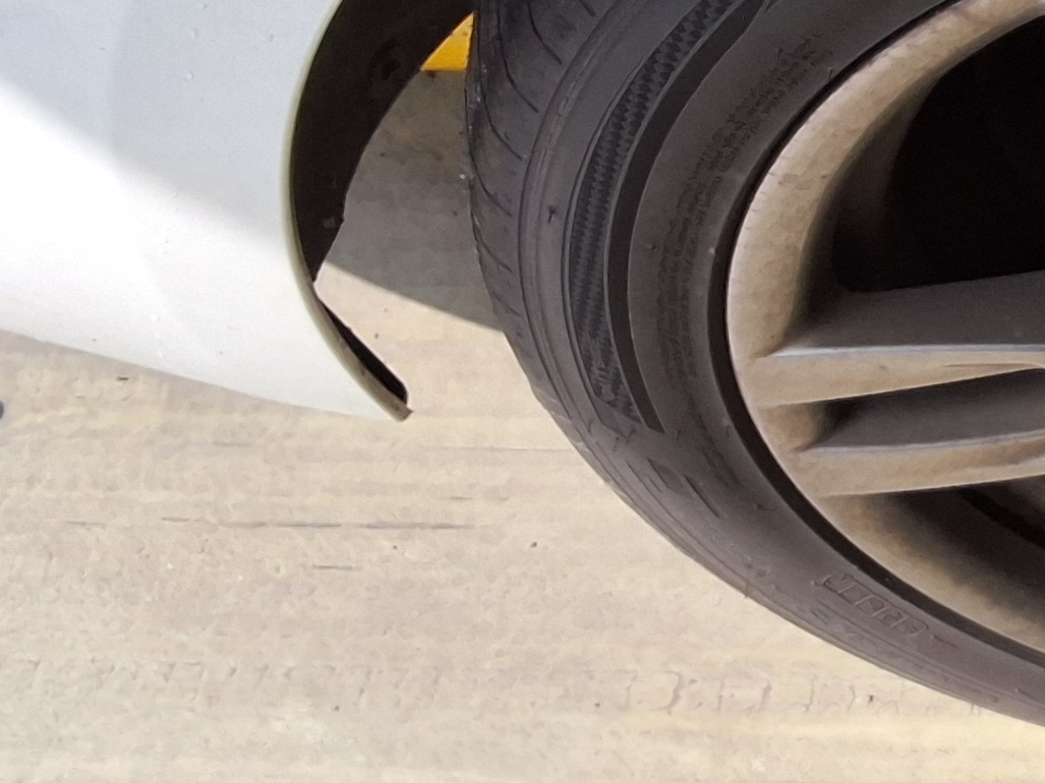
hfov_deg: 19.6
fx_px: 2686
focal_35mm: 89
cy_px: 405
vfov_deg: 16.6
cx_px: 1490
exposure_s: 1/394
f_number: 1.9
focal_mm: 2.91
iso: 32
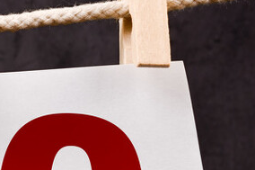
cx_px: -233
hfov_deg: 12.4
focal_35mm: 148
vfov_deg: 9.2
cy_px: 135
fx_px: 1048
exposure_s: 1/60
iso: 50
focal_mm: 35
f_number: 10
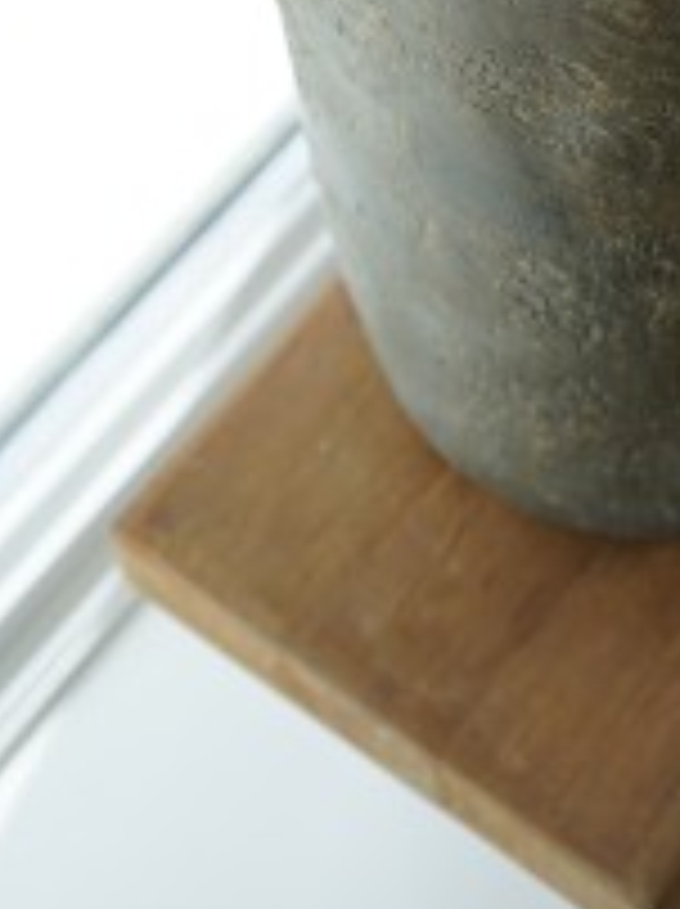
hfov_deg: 13.8
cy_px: -266
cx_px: 860
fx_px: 2704
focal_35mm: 103
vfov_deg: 17.9
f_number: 5
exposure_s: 1/80
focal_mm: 36
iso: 100
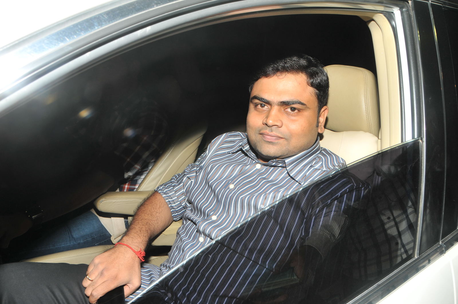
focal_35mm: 27
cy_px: 152
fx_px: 343
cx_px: 229
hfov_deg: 67.4
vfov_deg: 47.8
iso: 200
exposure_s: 1/125
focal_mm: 18
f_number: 10
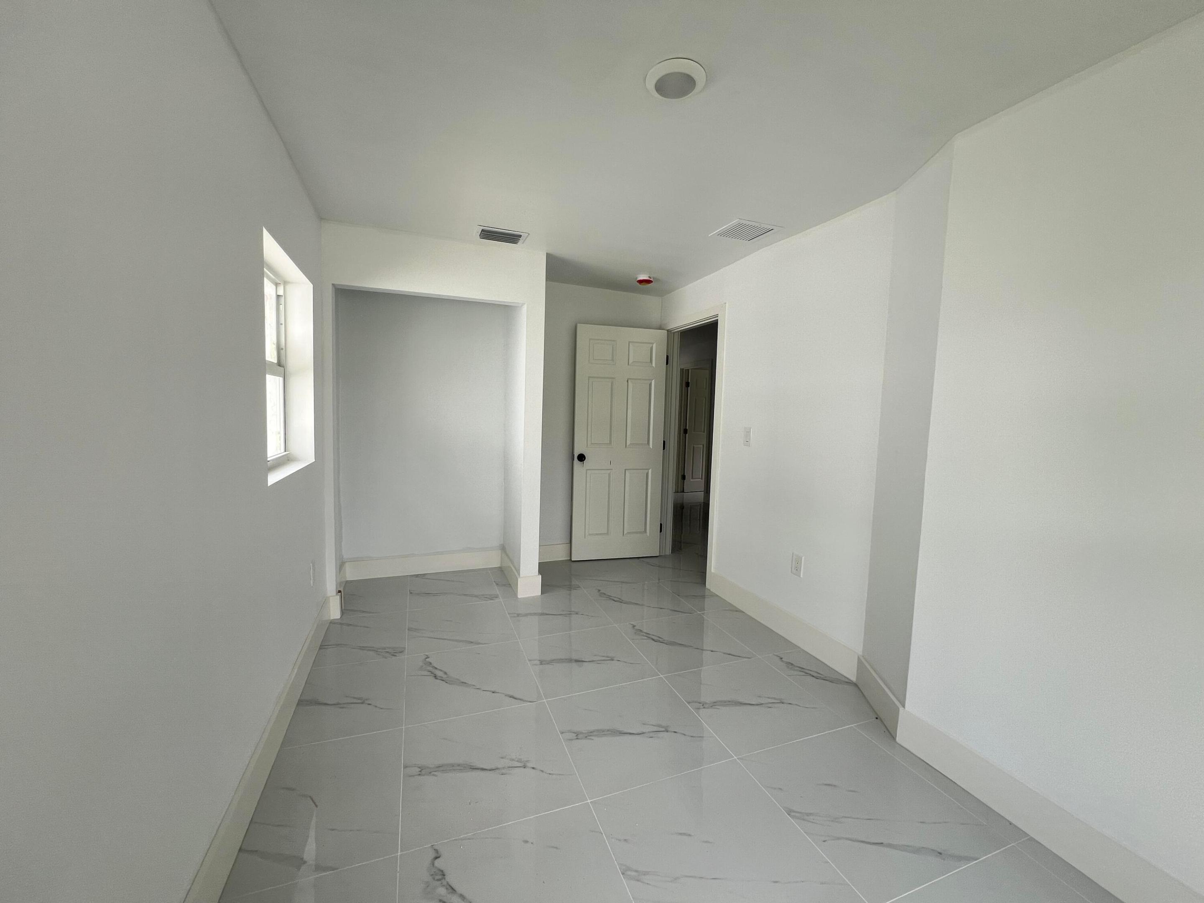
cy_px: 452
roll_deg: -1.1
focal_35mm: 13
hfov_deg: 106.2
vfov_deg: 89.9
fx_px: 452
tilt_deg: -4.2
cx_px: 602
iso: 32
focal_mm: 1.57
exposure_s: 1/138
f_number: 1.8
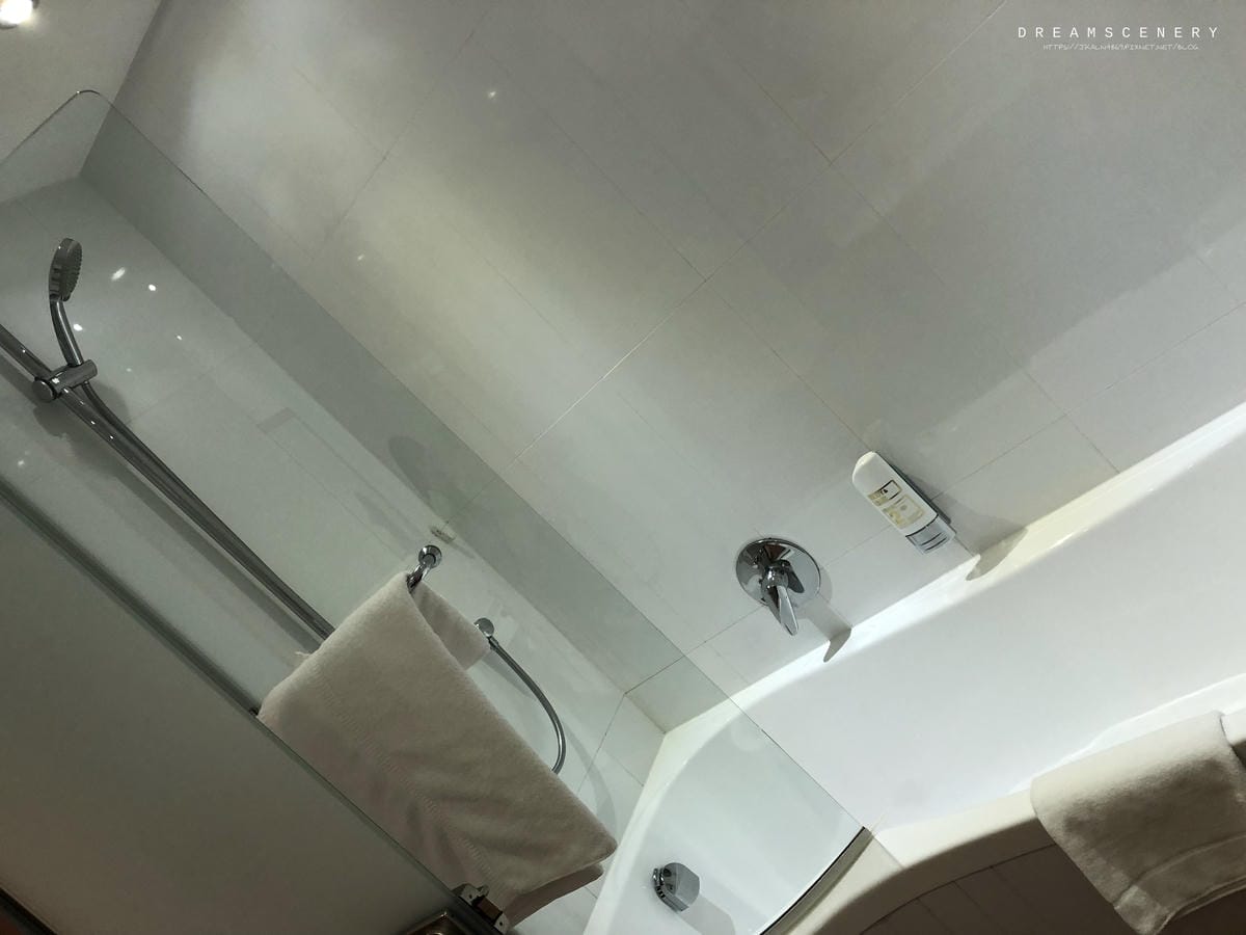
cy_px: 468
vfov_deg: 49.7
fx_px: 1008
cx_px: 623
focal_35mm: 28
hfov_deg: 63.4
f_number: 1.8
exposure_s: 1/17
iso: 40
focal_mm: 3.99
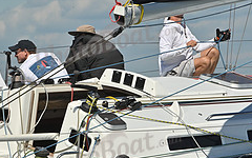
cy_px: 113
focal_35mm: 443
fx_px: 3042
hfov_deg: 4.7
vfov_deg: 3.0
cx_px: -20
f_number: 13
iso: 250
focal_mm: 180
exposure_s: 1/1000
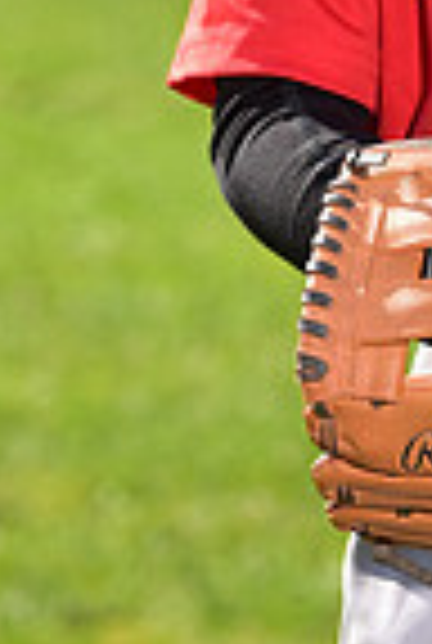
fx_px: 8705
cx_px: 632
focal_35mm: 486
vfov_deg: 4.2
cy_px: -446
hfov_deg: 2.8
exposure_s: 1/250
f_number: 5.6
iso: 100
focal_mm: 120
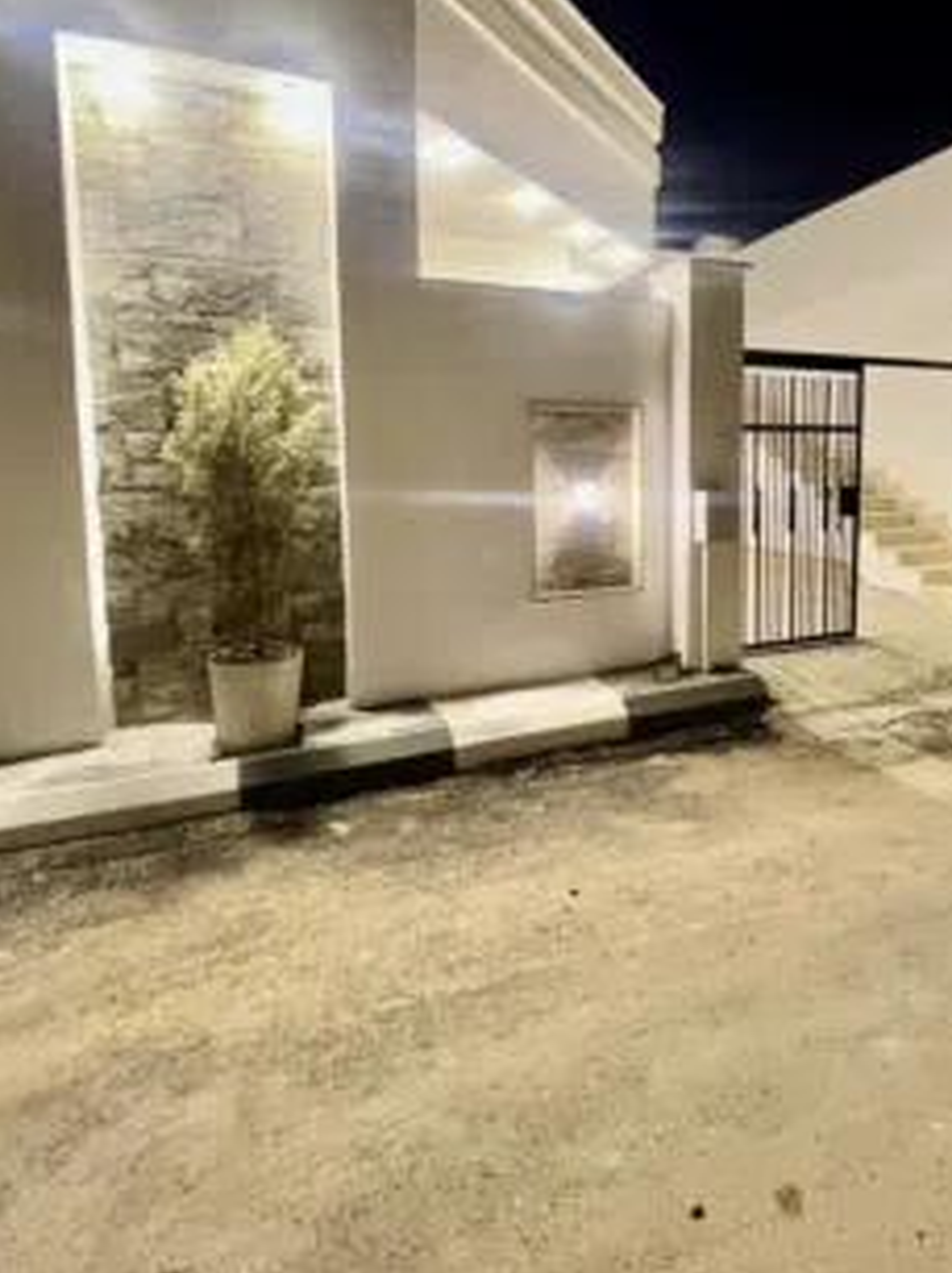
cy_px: 524
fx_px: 624
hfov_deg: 74.3
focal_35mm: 17
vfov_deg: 90.2
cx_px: 540
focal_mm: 1.57
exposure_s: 1/50
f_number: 1.8
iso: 400
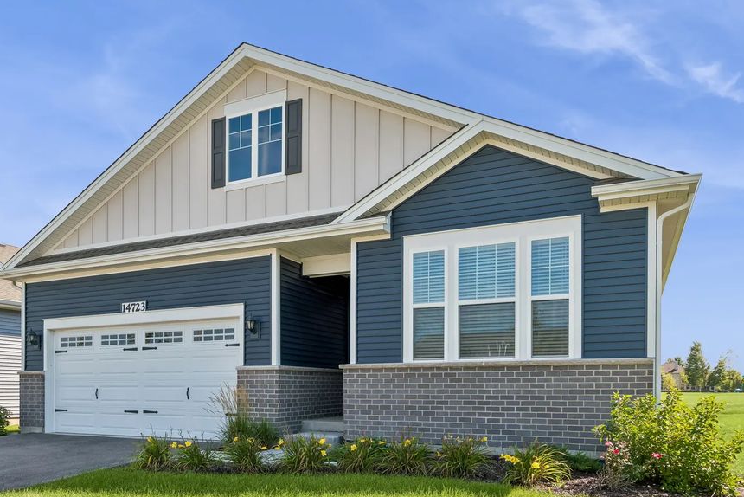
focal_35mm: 25
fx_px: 517
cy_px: 294
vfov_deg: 51.0
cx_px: 345
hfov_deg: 71.4
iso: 250
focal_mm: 14
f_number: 8
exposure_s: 1/500
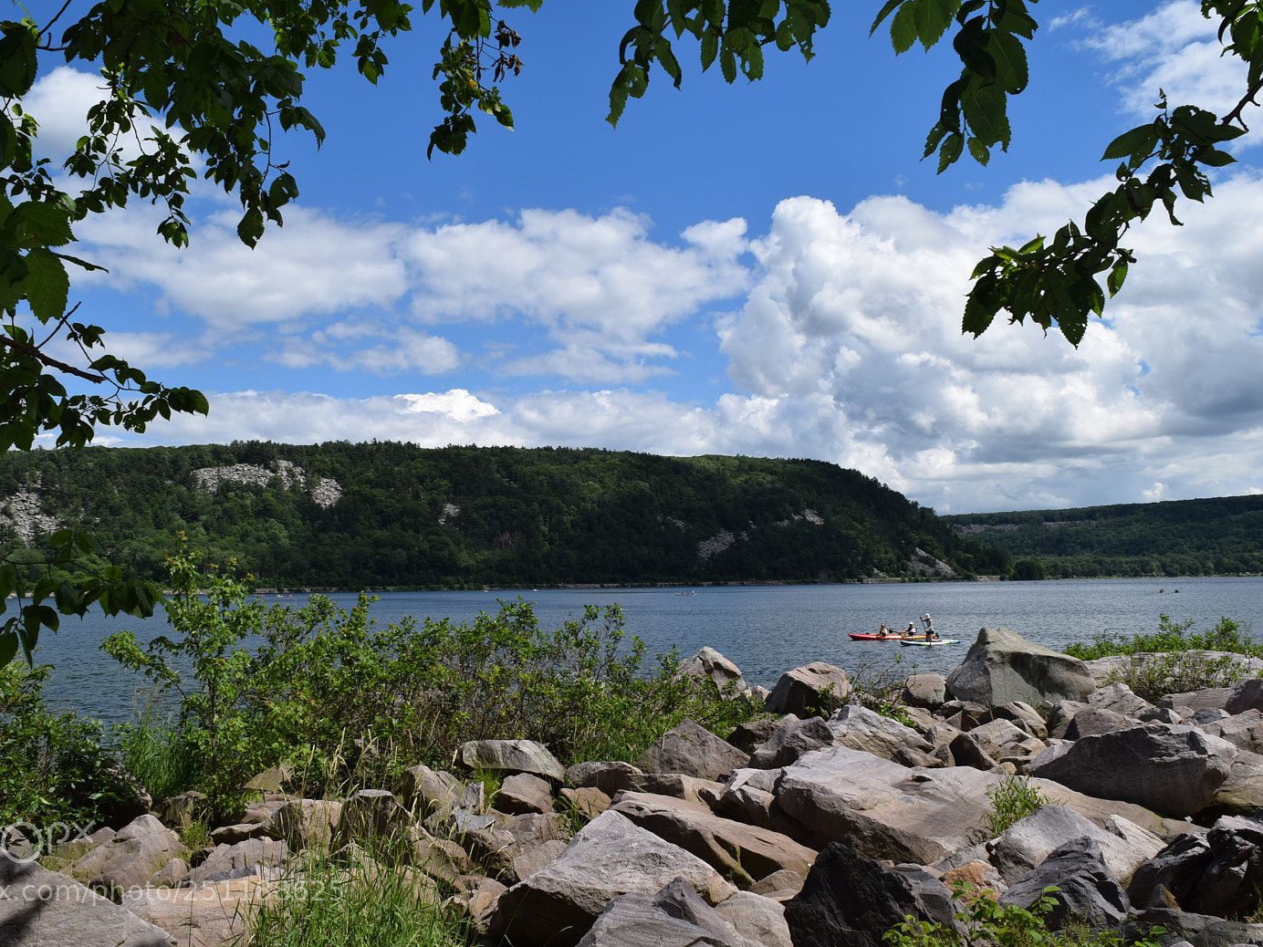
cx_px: 597
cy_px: 476
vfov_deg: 46.8
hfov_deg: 59.9
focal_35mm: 30
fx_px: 1095
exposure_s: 1/200
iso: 100
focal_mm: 18
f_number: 13
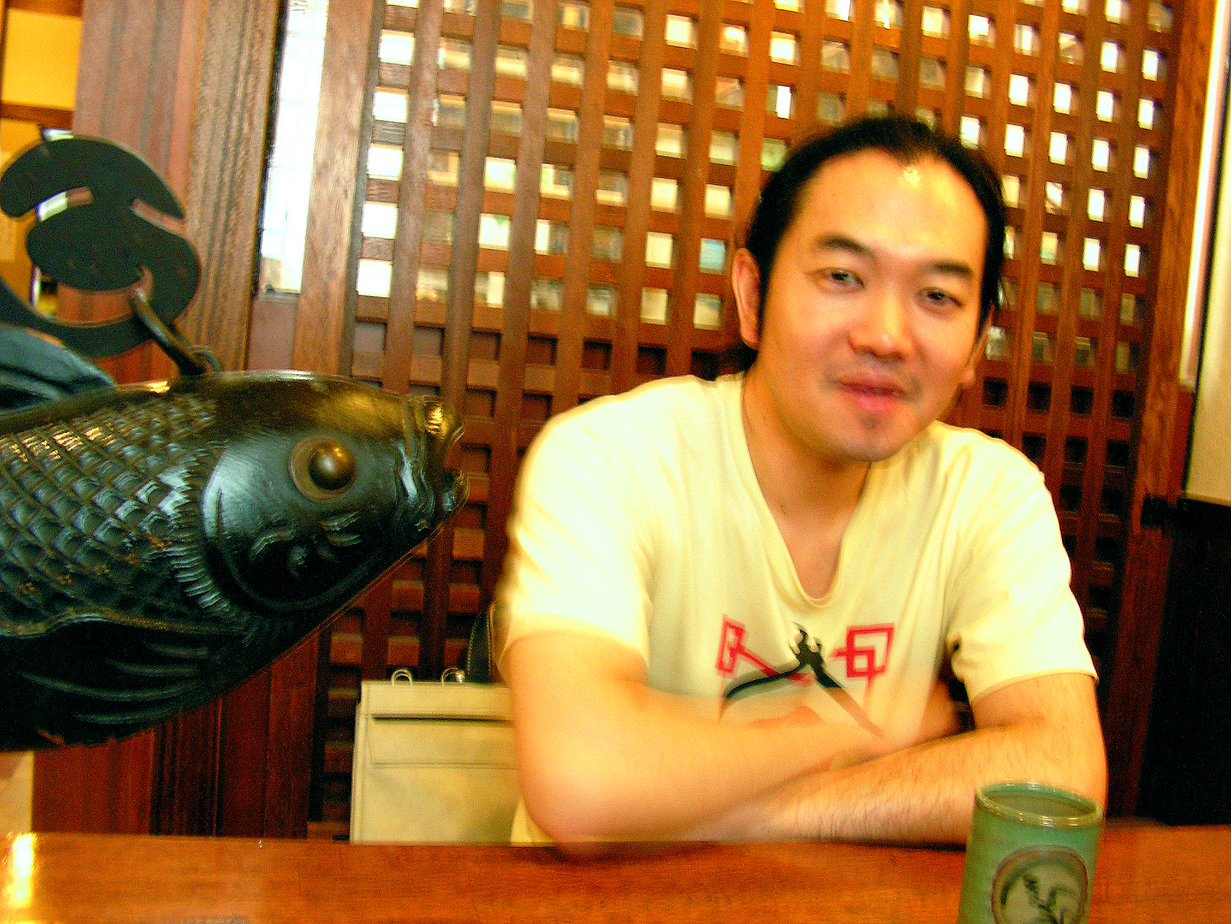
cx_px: 616
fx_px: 1280
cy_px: 462
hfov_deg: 51.4
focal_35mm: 36
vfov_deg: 39.7
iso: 200
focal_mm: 6
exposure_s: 1/6
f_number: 3.2
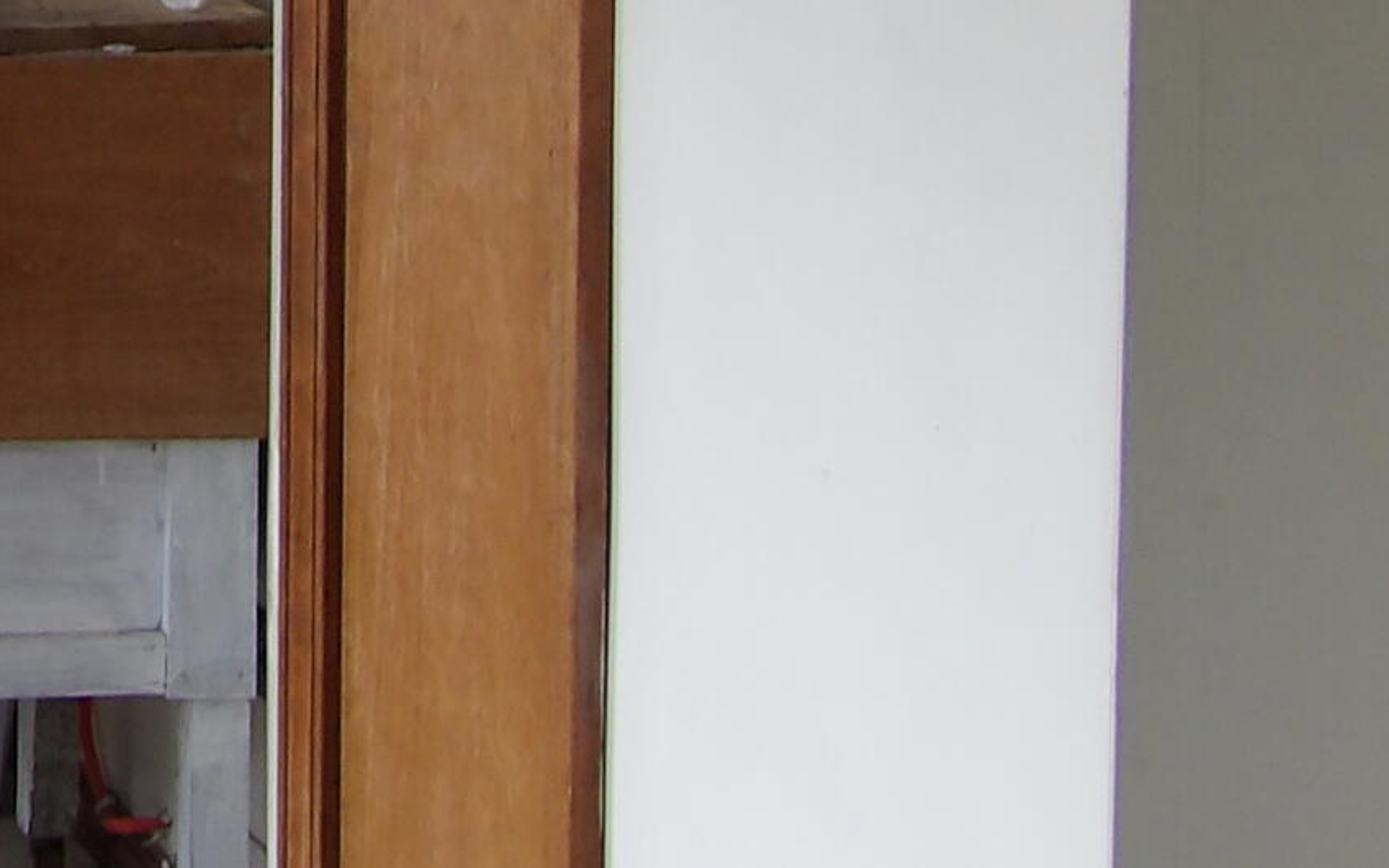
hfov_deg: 13.6
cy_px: -646
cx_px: -573
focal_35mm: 146
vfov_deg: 8.7
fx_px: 5528
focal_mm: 7
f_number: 3.7
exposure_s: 1/57
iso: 100
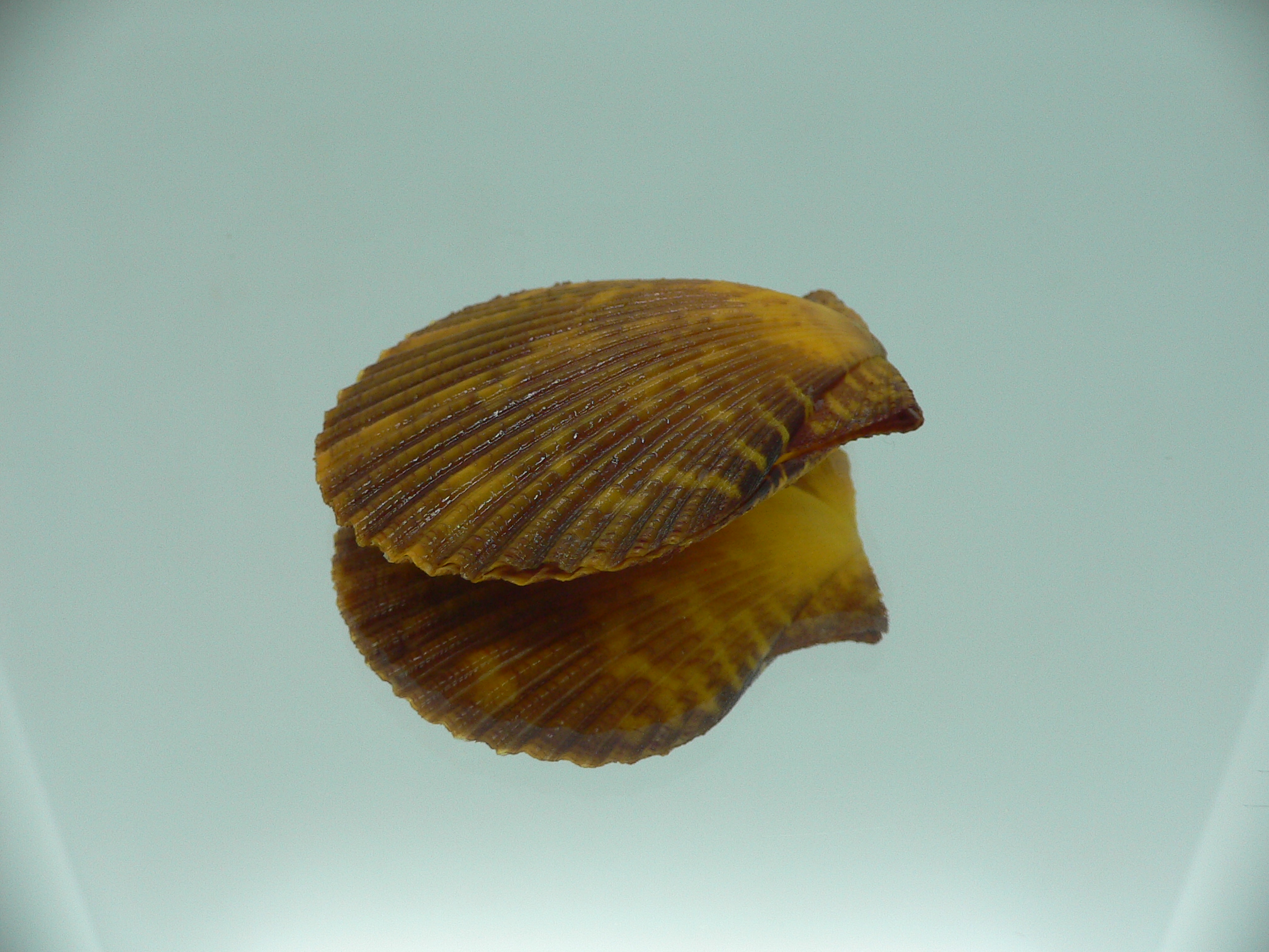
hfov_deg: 52.6
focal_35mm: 35
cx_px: 634
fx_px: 1283
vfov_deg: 40.7
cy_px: 476
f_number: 2.8
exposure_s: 1/60
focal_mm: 4.6
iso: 100
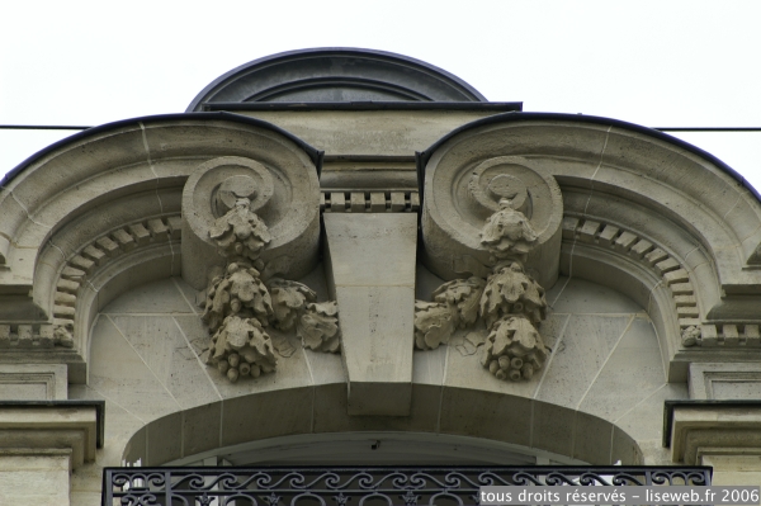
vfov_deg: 4.4
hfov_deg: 6.5
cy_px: 253
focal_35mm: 315
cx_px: 380
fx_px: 6653
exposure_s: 1/125
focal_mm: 210
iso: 100
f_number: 8
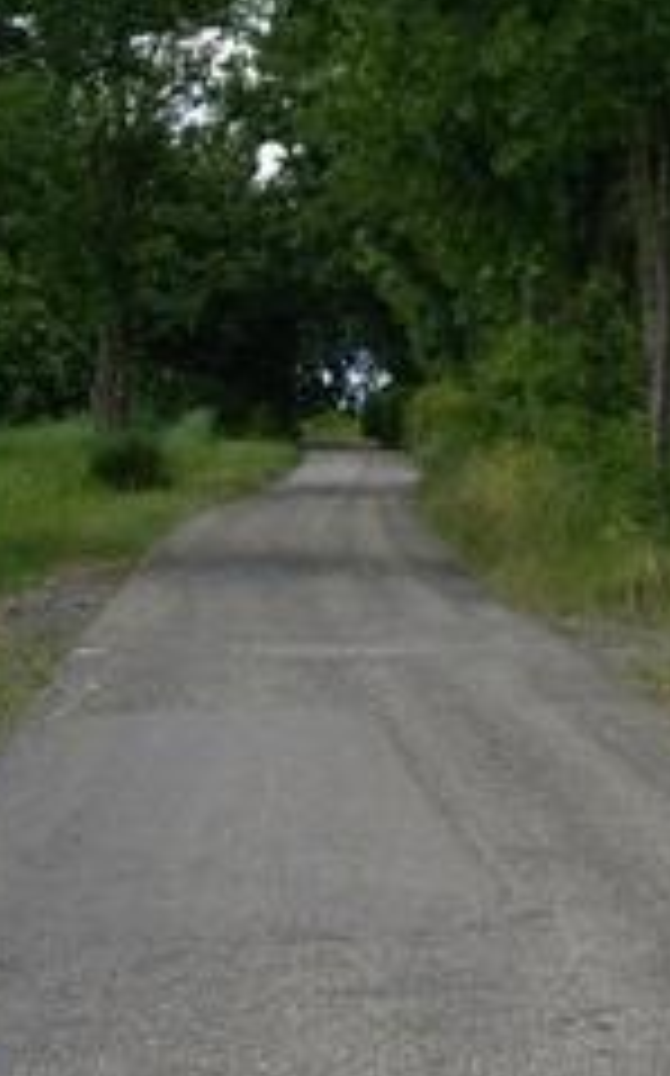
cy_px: 108
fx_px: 3161
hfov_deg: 11.2
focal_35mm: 108
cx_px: 1232
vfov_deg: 19.0
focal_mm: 7.9
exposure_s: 1/80
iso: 64
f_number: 8
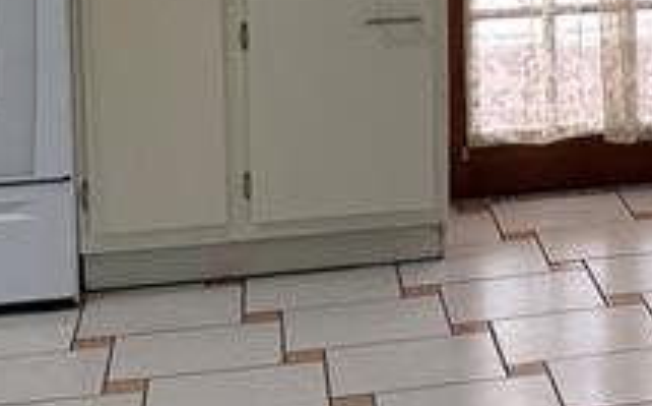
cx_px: 1005
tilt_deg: -3.6
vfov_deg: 10.4
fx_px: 2164
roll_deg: +0.4
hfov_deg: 15.6
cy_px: -195
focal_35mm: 122
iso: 160
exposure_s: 1/120
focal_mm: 6.76
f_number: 1.78
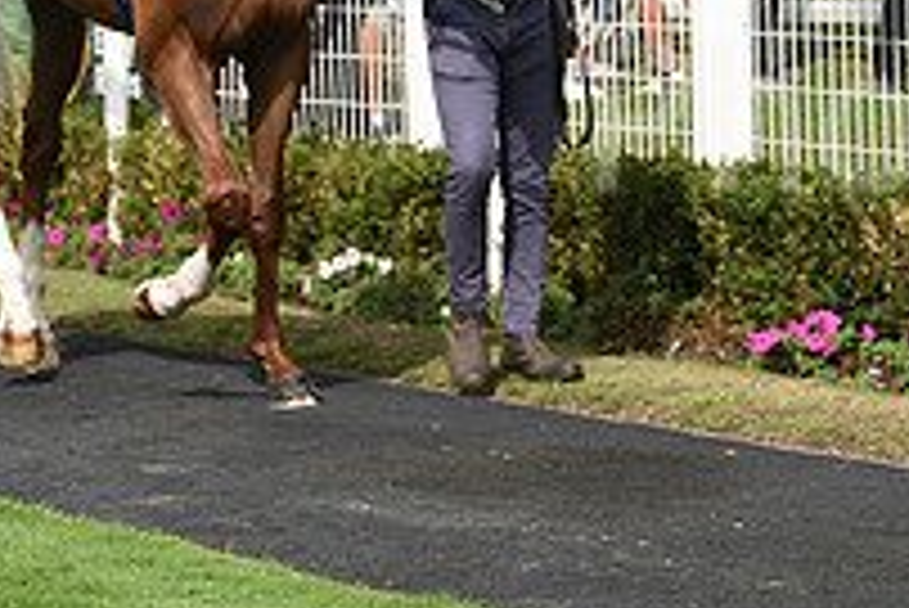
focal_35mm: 247
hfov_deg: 8.2
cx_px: 1179
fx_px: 6241
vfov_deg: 5.6
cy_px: -92
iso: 400
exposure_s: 1/2000
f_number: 5.6
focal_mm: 86
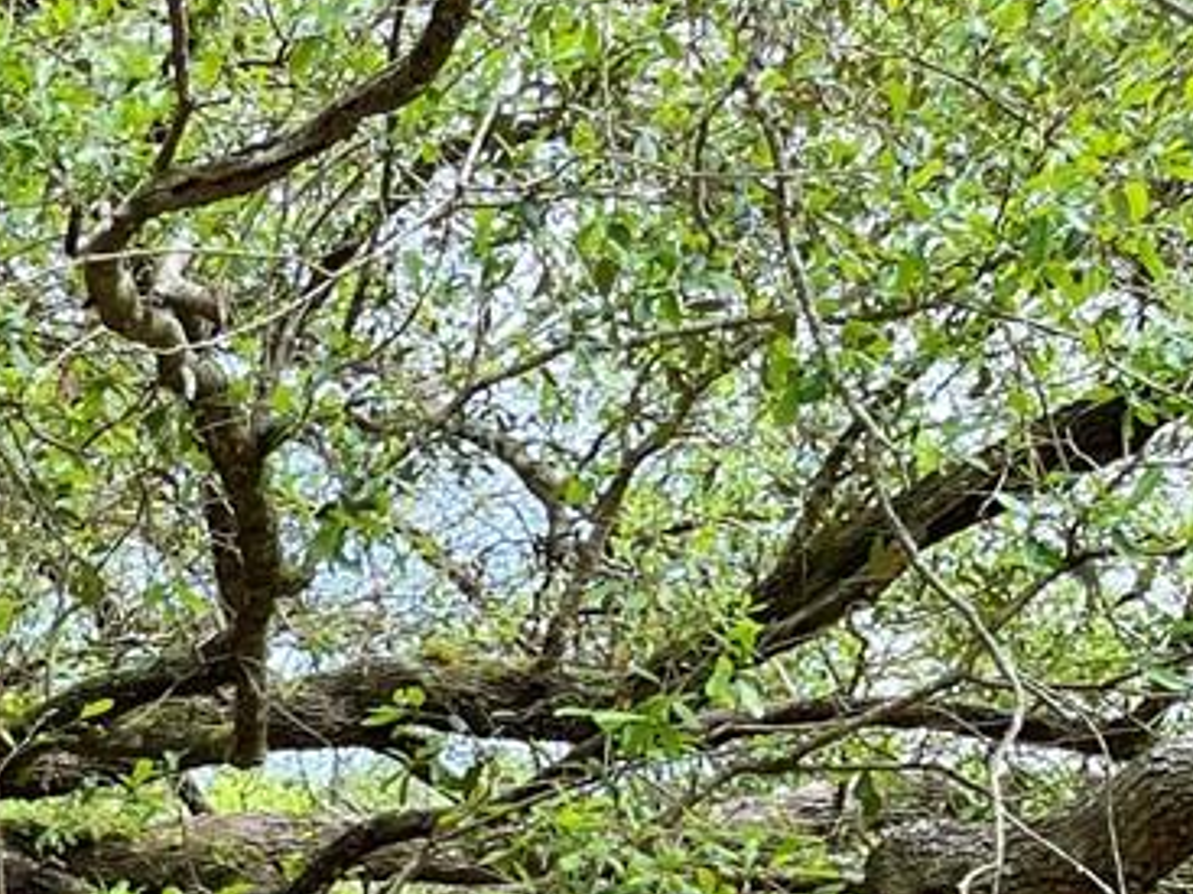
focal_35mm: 109
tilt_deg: +2.9
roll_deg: -0.7
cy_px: 1697
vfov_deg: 12.2
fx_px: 3755
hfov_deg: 14.3
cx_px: -1346
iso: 32
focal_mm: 5.1
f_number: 1.6
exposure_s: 1/248
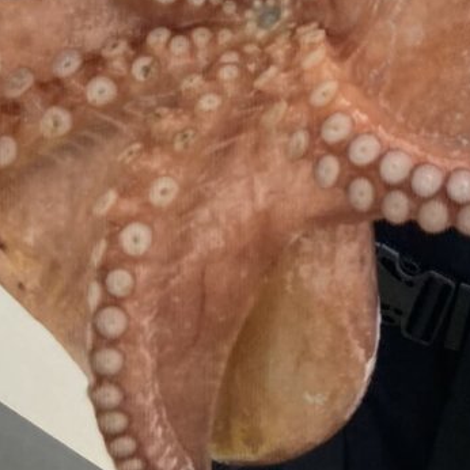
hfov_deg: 27.9
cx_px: 325
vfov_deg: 25.4
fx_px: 937
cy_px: -91
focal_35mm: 61
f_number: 1.8
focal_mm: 3.99
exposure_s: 1/274
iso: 20
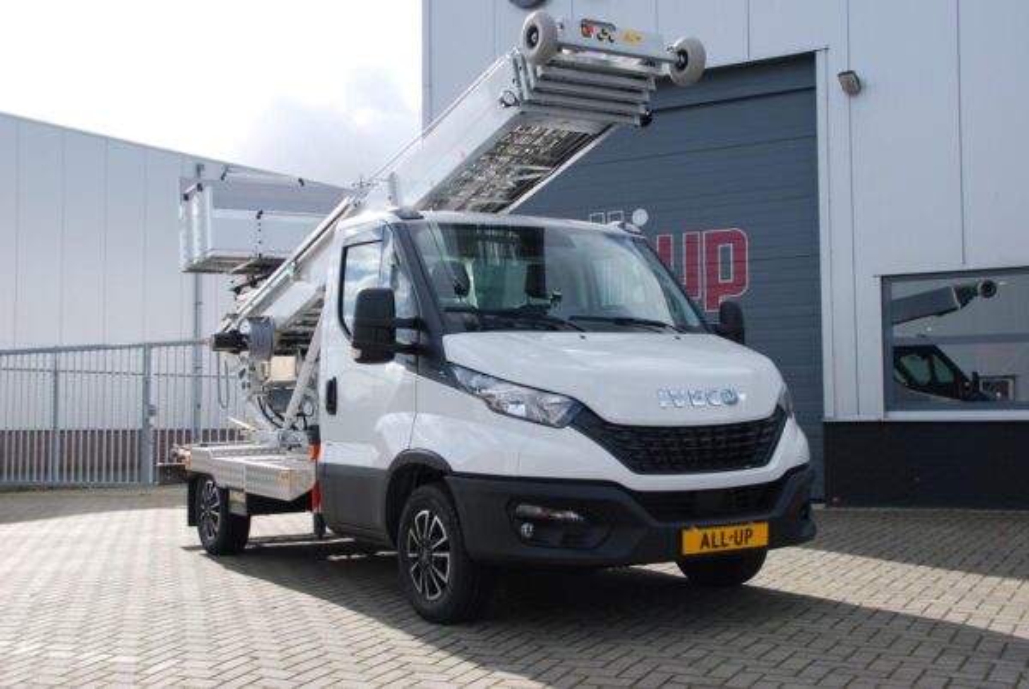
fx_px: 1245
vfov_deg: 30.9
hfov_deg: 44.9
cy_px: 344
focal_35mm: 44
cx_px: 514
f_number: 7.1
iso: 100
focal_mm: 29
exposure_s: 1/200
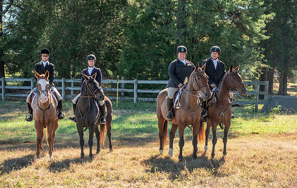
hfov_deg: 26.0
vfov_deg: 16.6
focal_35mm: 79
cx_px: 161
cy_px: 110
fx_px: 644
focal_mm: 70
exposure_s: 1/320
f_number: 4
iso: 280
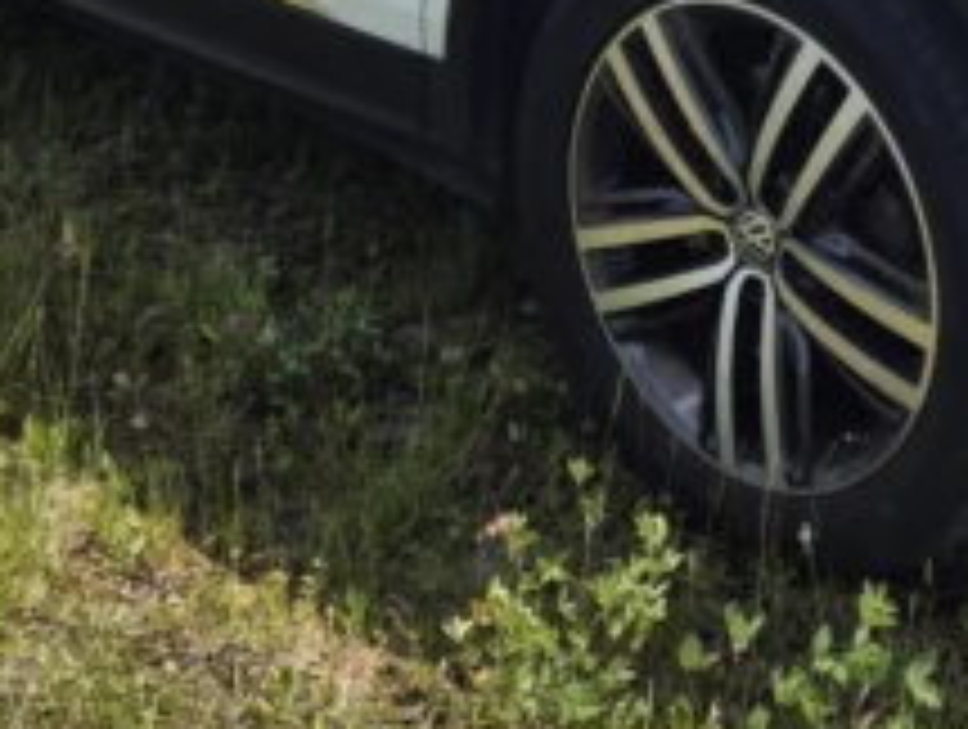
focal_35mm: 82
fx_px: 2297
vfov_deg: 16.7
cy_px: -306
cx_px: 833
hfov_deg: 23.3
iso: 25
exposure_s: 1/2536
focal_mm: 5.4
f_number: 1.8
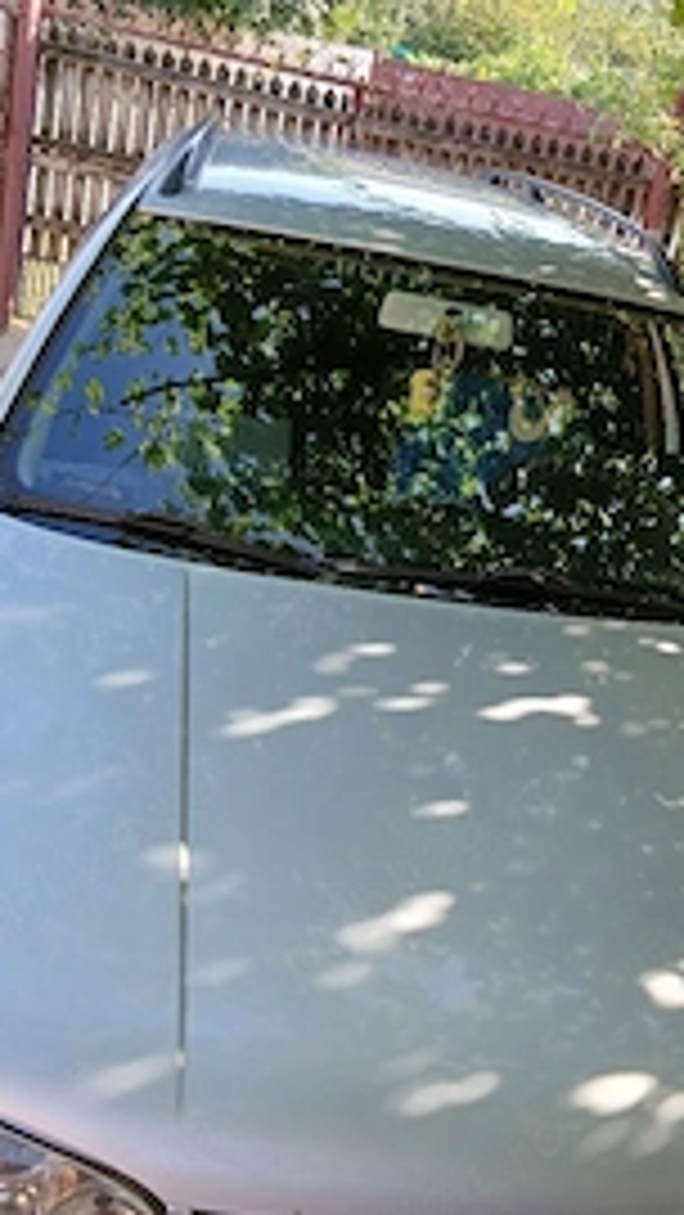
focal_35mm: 42
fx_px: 1353
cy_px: 576
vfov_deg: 48.3
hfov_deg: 28.0
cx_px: 513
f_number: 1.8
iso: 40
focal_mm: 3.98
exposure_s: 1/101
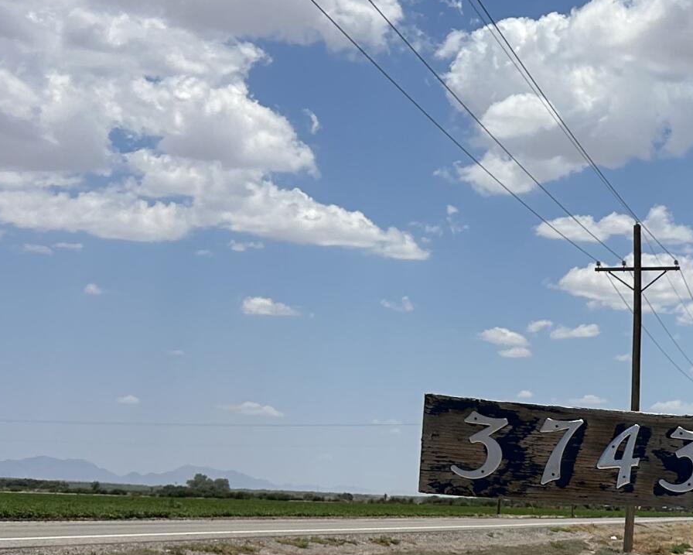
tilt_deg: +0.6
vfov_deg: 17.9
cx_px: 968
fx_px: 1744
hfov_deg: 20.1
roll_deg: -1.0
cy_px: 467
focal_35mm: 85
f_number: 1.5
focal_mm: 5.7
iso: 50
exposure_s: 1/10309
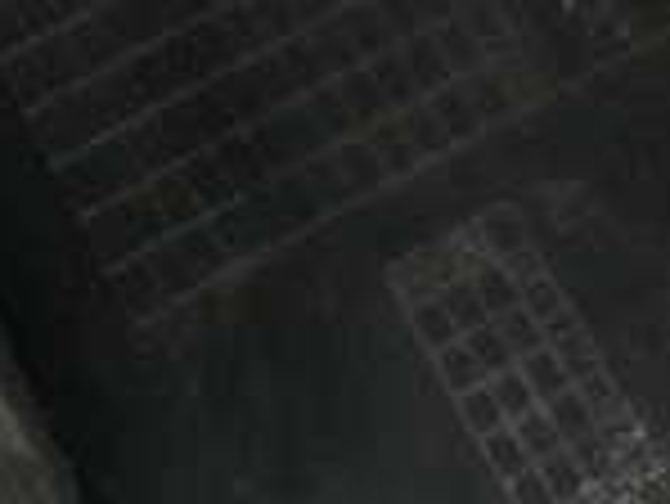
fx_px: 2324
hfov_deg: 14.2
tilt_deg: -76.3
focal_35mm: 120
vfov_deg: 11.9
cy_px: -216
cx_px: -594
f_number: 1.8
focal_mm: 4
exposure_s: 1/17
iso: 40
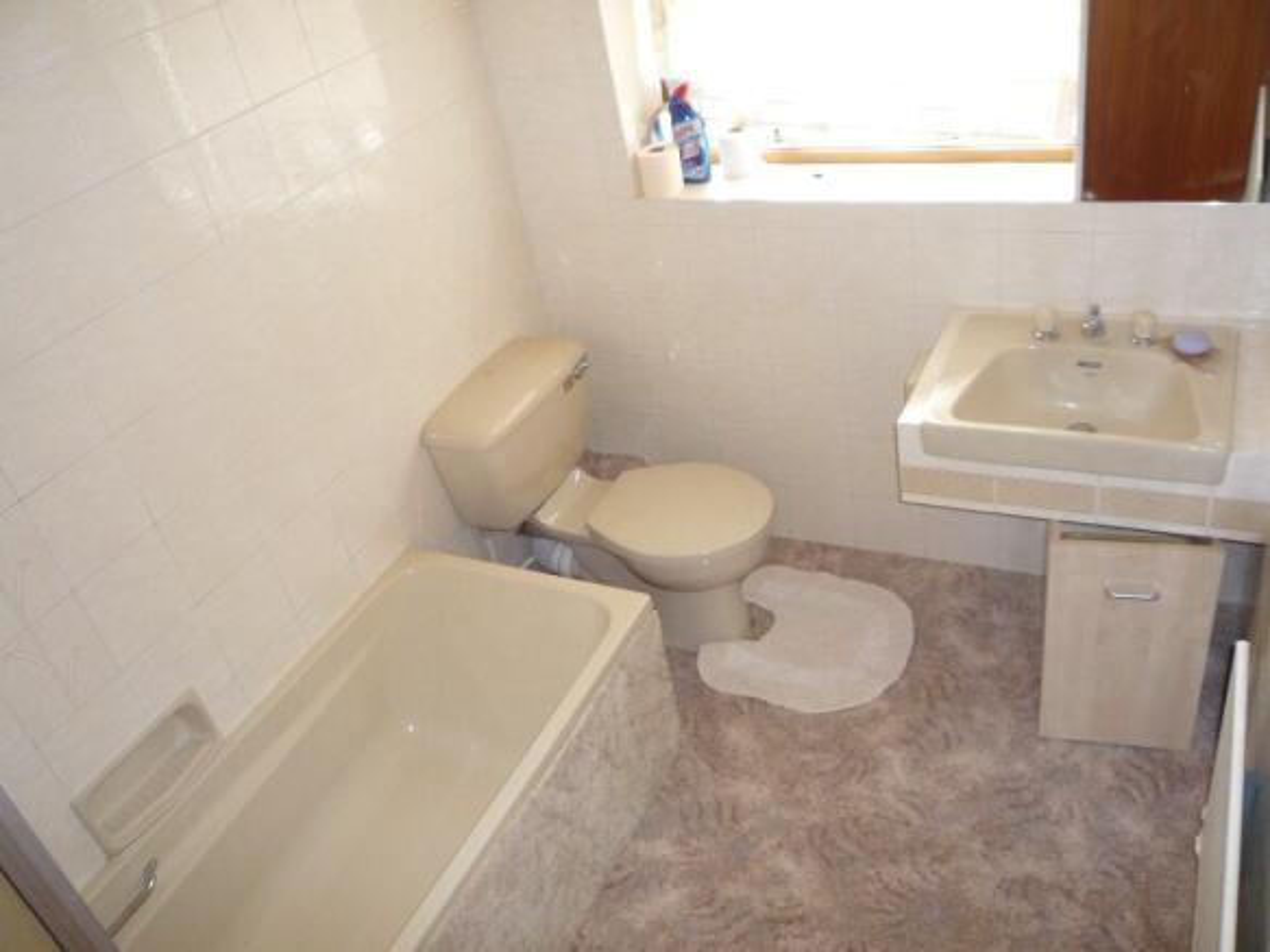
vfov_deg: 46.8
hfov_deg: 60.0
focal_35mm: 30
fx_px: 1100
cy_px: 476
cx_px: 635
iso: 160
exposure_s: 1/30
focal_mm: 5.2
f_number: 3.3
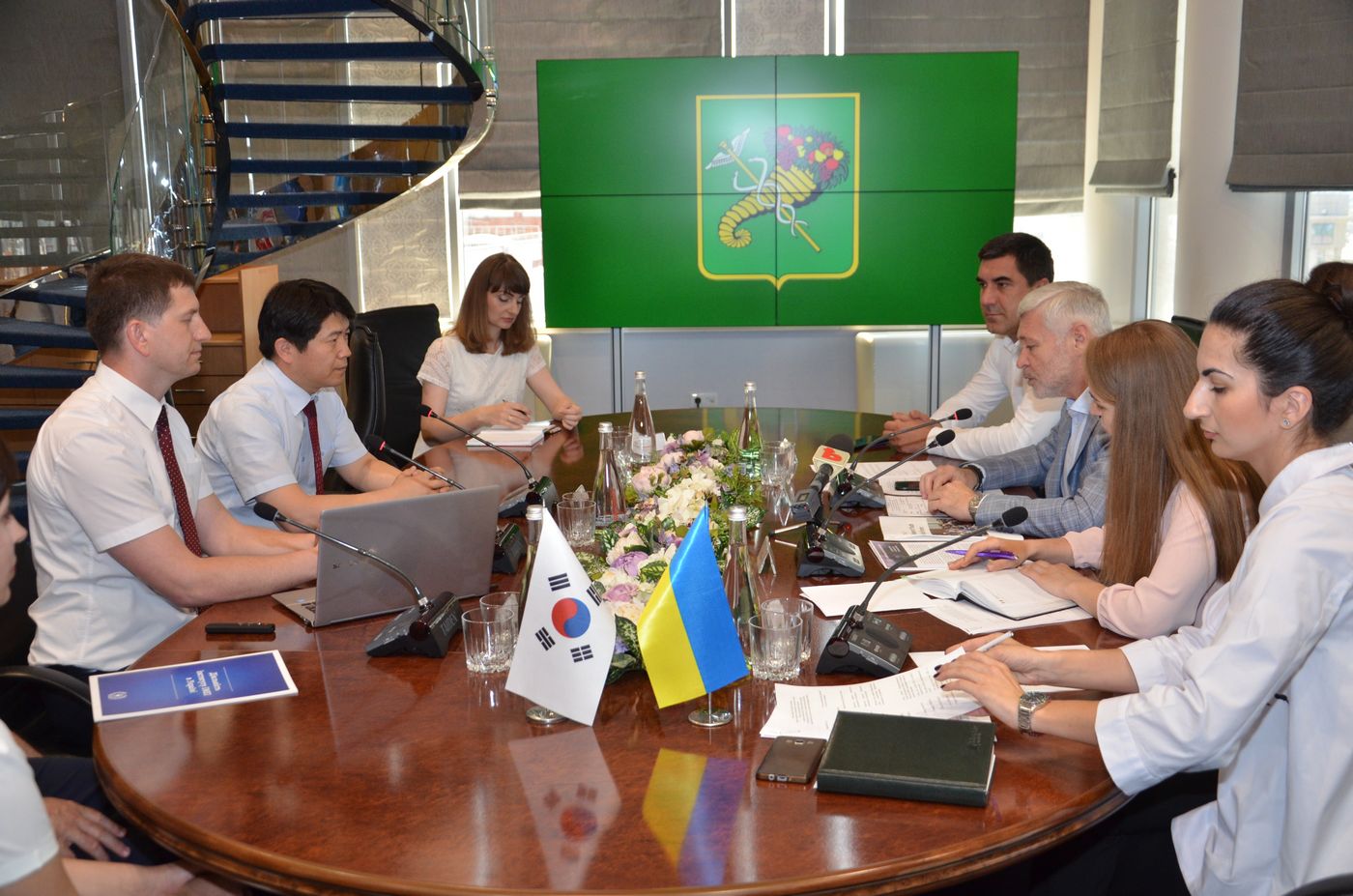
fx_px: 1406
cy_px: 448
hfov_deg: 51.4
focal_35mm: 38
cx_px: 676
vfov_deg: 35.3
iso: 800
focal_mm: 25
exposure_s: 1/250
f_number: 4
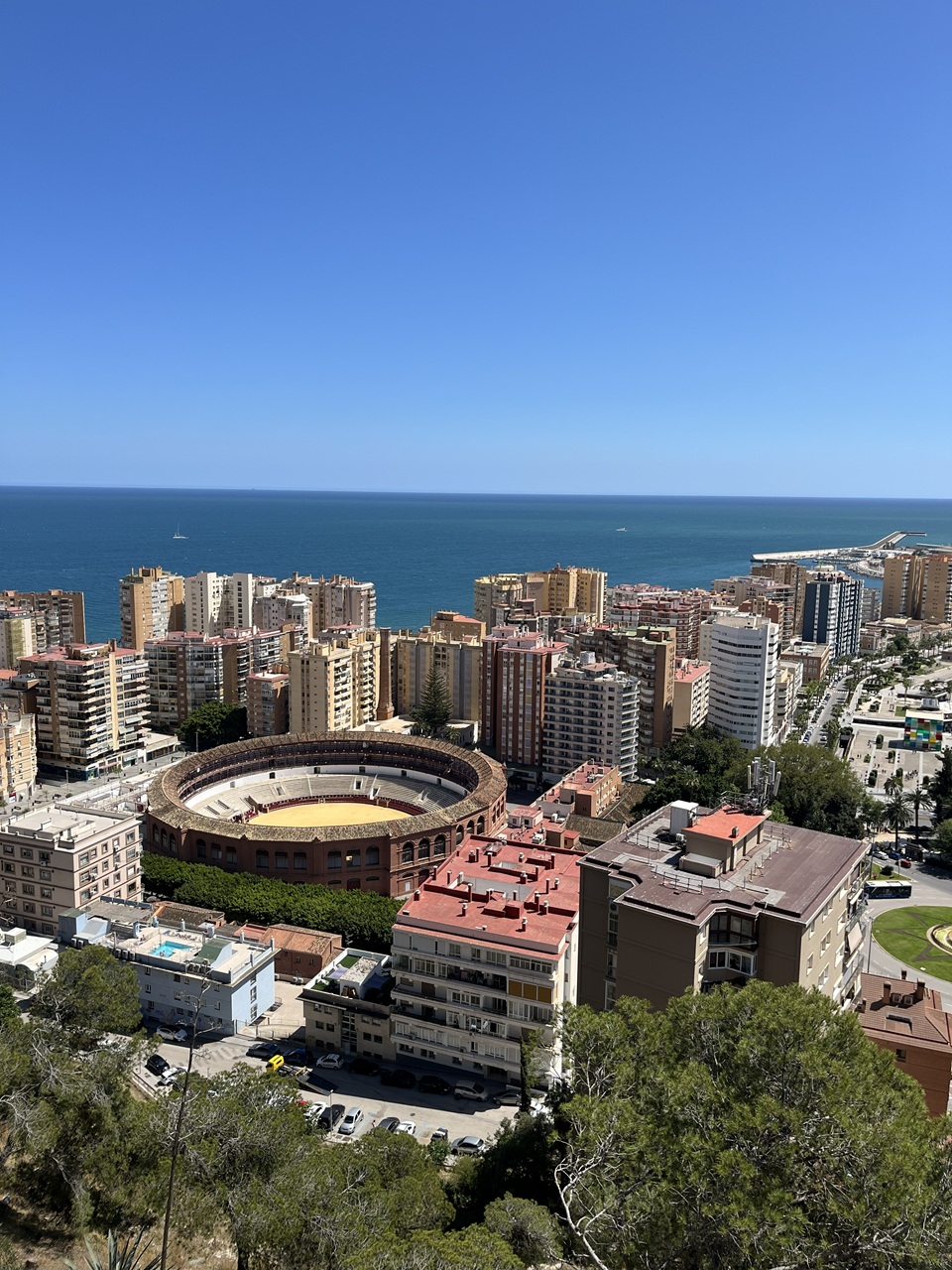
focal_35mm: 26
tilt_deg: -9.4
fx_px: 953
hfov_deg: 53.1
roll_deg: +0.0
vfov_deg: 67.3
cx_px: 476
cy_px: 635
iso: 50
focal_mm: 5.1
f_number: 1.6
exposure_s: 1/3876
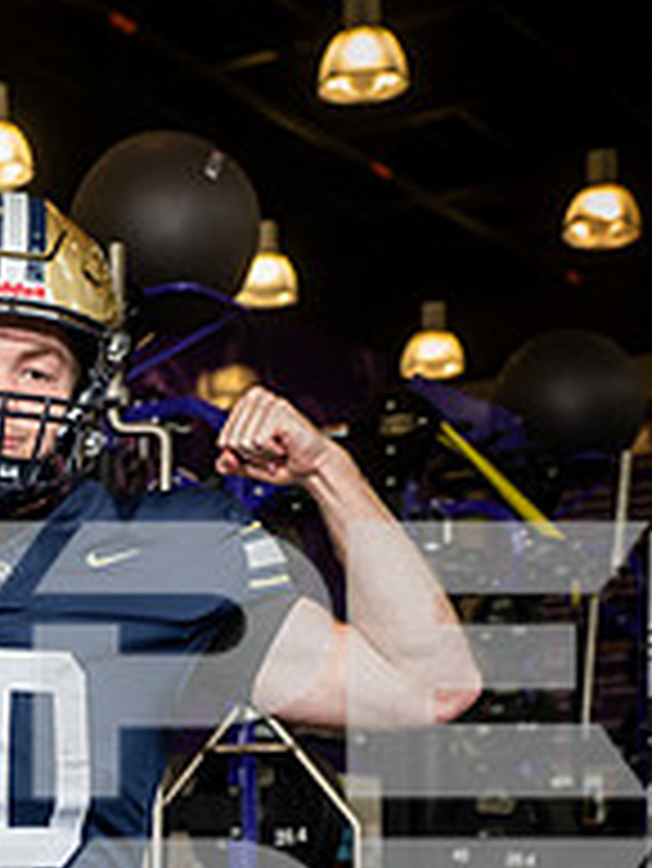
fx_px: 2584
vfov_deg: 18.3
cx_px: -9
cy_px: 980
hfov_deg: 14.2
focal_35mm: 103
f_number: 5.6
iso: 500
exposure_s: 1/250
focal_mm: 46
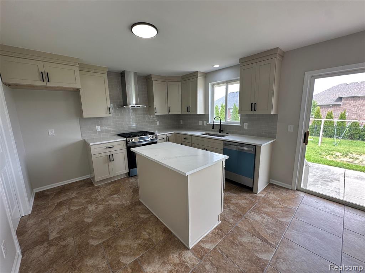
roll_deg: +1.1
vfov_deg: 85.7
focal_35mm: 14
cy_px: 136
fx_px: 148
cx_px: 182
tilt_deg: -9.6
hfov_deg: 102.1
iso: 64
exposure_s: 1/120
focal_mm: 2.22
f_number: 2.2
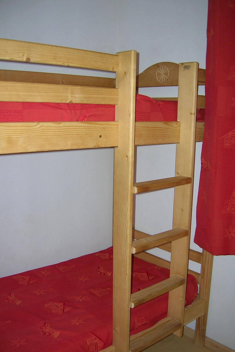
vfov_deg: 53.1
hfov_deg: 36.9
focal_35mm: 36
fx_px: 352
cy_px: 179
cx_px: 127
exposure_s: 1/60.1
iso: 50
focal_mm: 5.7
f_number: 2.9
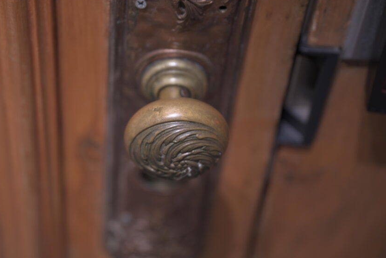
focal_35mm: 86
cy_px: 122
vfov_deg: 15.9
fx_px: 922
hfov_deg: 23.6
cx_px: 157
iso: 250
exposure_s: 1/6
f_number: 2.8
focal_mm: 70
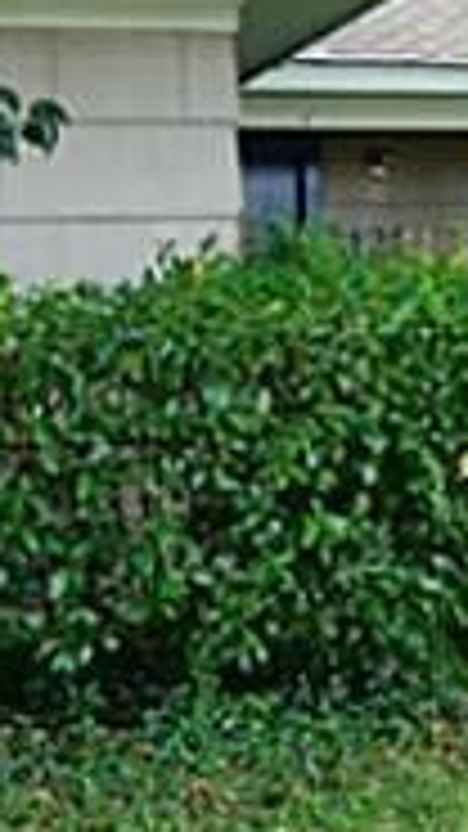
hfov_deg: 13.9
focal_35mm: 87
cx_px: 310
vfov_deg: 24.3
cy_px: 252
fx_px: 1920
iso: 400
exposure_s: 1/100
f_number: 5.6
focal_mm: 10
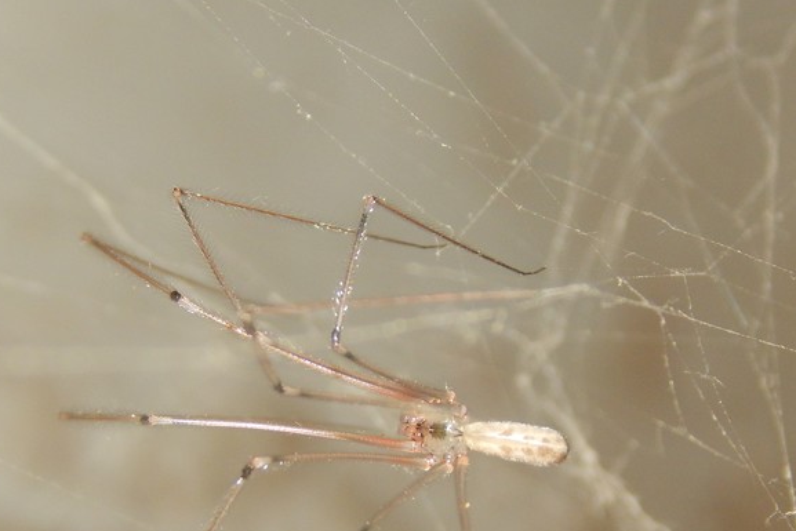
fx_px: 3162
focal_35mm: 143
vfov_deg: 9.6
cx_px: 372
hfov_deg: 14.3
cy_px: 386
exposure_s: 1/30
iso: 200
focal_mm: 16.6
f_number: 8.8
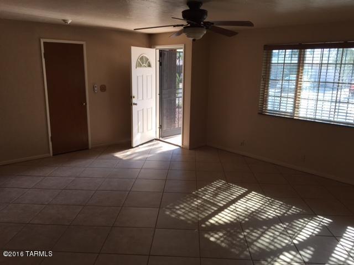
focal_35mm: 29
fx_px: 297
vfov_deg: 48.2
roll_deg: -0.6
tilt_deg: -11.4
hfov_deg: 61.7
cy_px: 132
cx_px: 177
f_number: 2.2
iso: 25
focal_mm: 4.15
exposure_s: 1/92
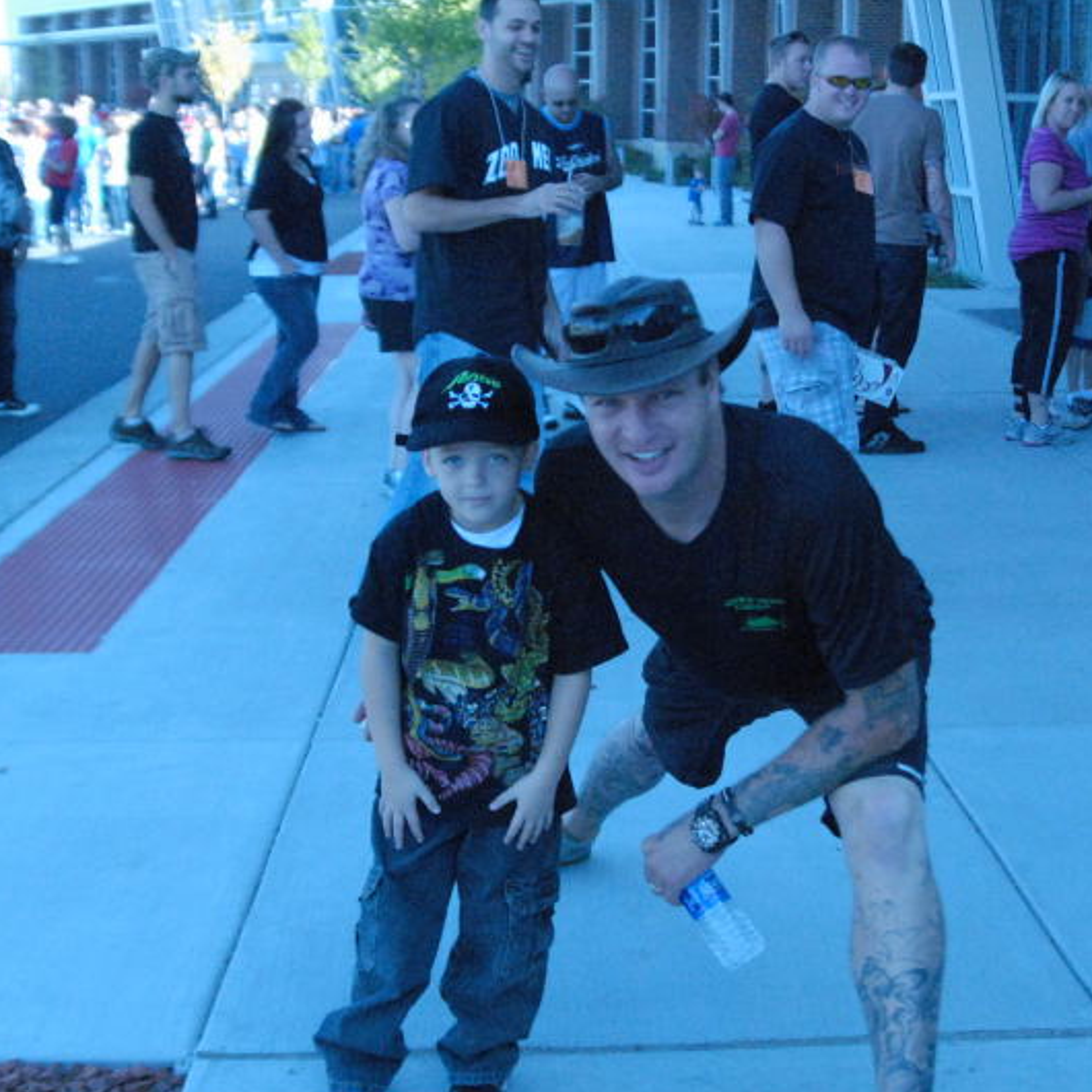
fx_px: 1927
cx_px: 639
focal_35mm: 54
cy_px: 549
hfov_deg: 31.6
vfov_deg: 31.6
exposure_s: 1/8000
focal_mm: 28
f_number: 3.2
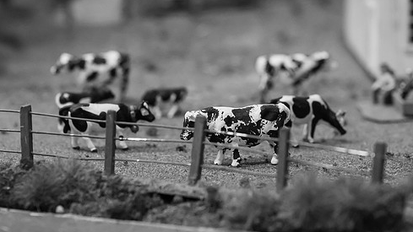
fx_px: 2026
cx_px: 238
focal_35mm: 185
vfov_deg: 6.6
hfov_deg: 11.6
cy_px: 70
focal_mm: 96
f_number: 7.1
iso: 3200
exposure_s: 1/80
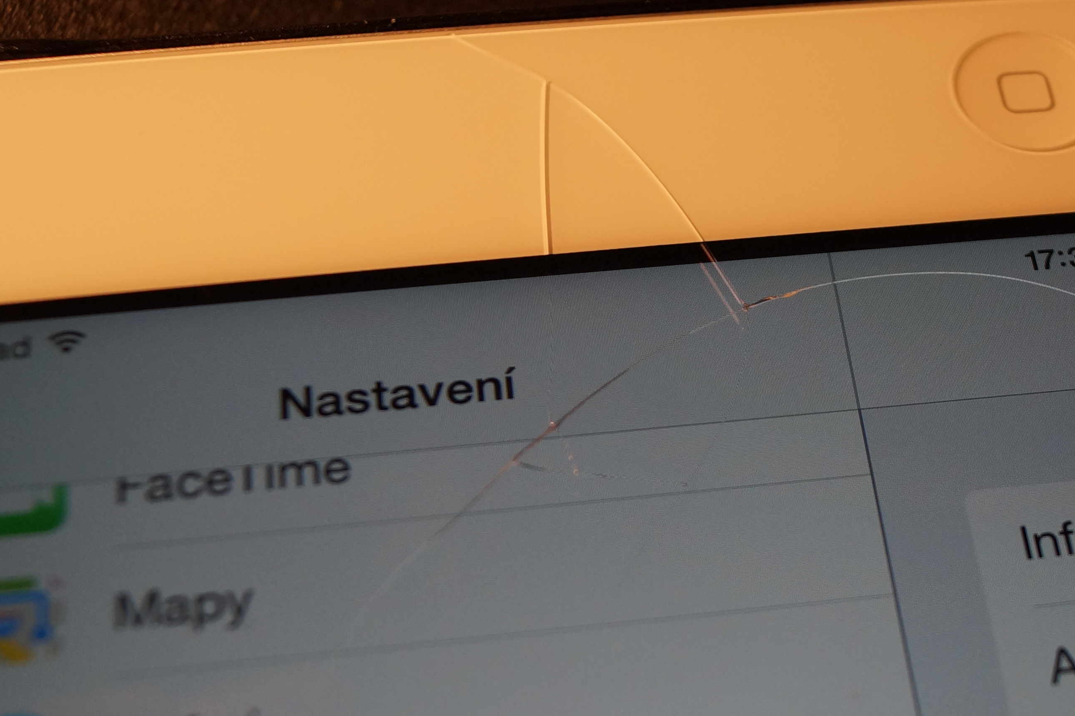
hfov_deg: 28.4
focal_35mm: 70
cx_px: 812
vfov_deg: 19.4
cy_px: 491
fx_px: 2089
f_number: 4
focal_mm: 22
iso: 500
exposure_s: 1/160
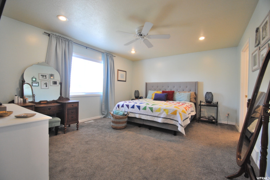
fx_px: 113
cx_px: 135
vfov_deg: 77.4
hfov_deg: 100.3
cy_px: 90
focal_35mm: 15
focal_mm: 10
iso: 400
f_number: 3.5
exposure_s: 1/60
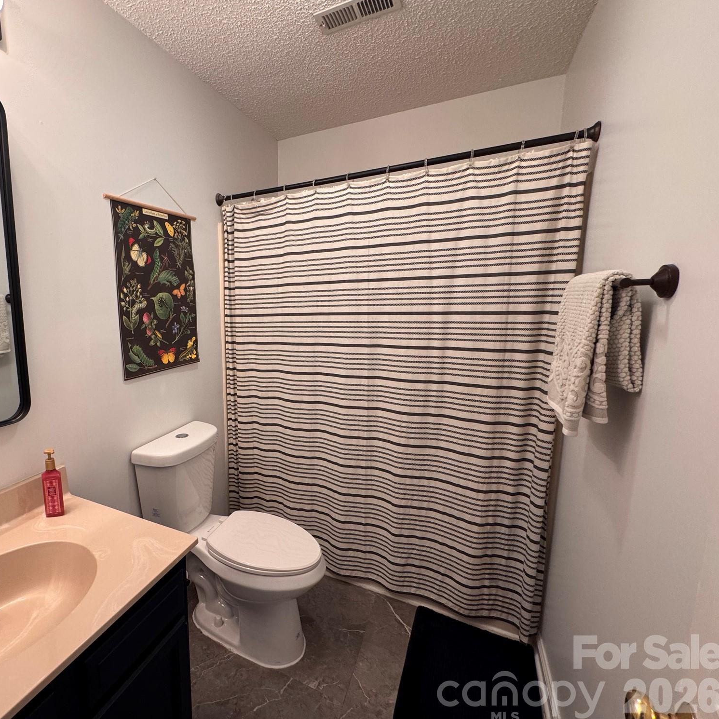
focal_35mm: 17
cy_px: 360
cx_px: 233
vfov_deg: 84.0
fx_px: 399
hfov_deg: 80.9
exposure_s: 1/60
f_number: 2.2
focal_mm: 2.22
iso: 160
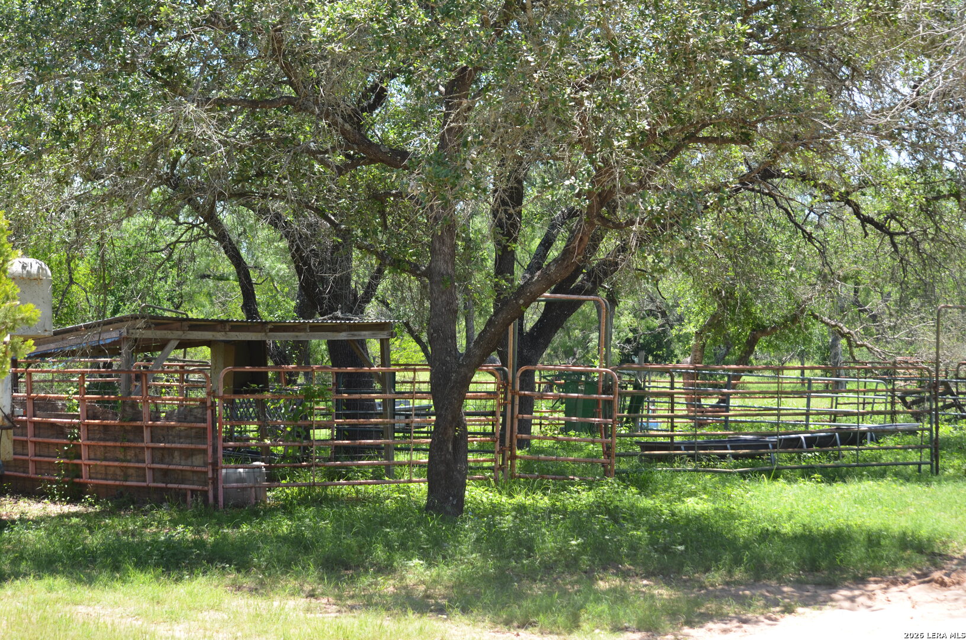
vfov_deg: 16.5
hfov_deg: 24.7
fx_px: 2209
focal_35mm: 82
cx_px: 483
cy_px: 320
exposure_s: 1/160
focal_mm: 55
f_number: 6.3
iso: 125
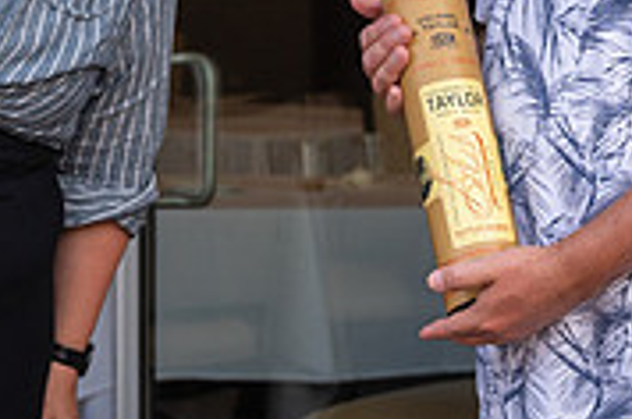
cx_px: 583
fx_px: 3645
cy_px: 90
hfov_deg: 9.9
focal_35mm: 208
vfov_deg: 6.6
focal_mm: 53
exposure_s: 1/500
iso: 500
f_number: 4
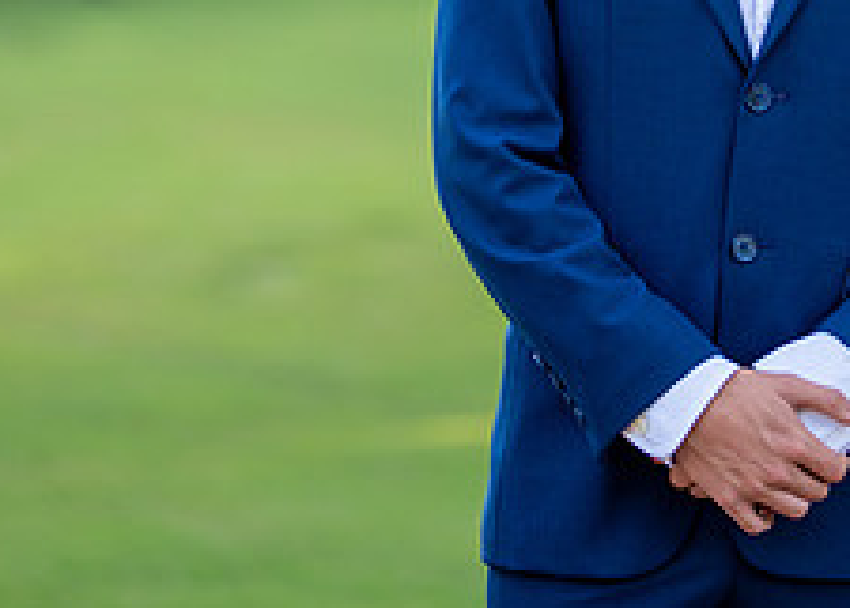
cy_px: -157
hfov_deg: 12.6
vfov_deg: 9.0
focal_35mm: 158
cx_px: 781
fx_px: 3817
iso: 200
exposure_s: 1/2500
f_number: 1.2
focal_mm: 50
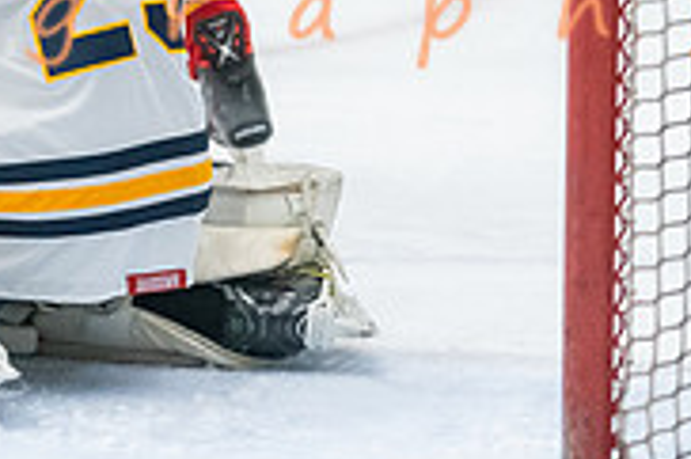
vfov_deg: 3.2
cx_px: -181
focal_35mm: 423
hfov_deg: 4.9
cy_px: -134
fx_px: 8112
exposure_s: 1/800
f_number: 2.8
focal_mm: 100
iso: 3200
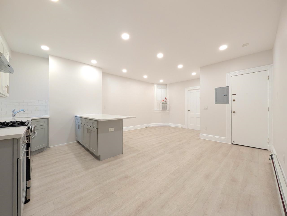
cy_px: 108
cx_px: 144
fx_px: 100
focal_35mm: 12
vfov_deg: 94.6
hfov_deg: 110.5
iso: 103
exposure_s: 1/120
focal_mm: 2.02
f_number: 1.7
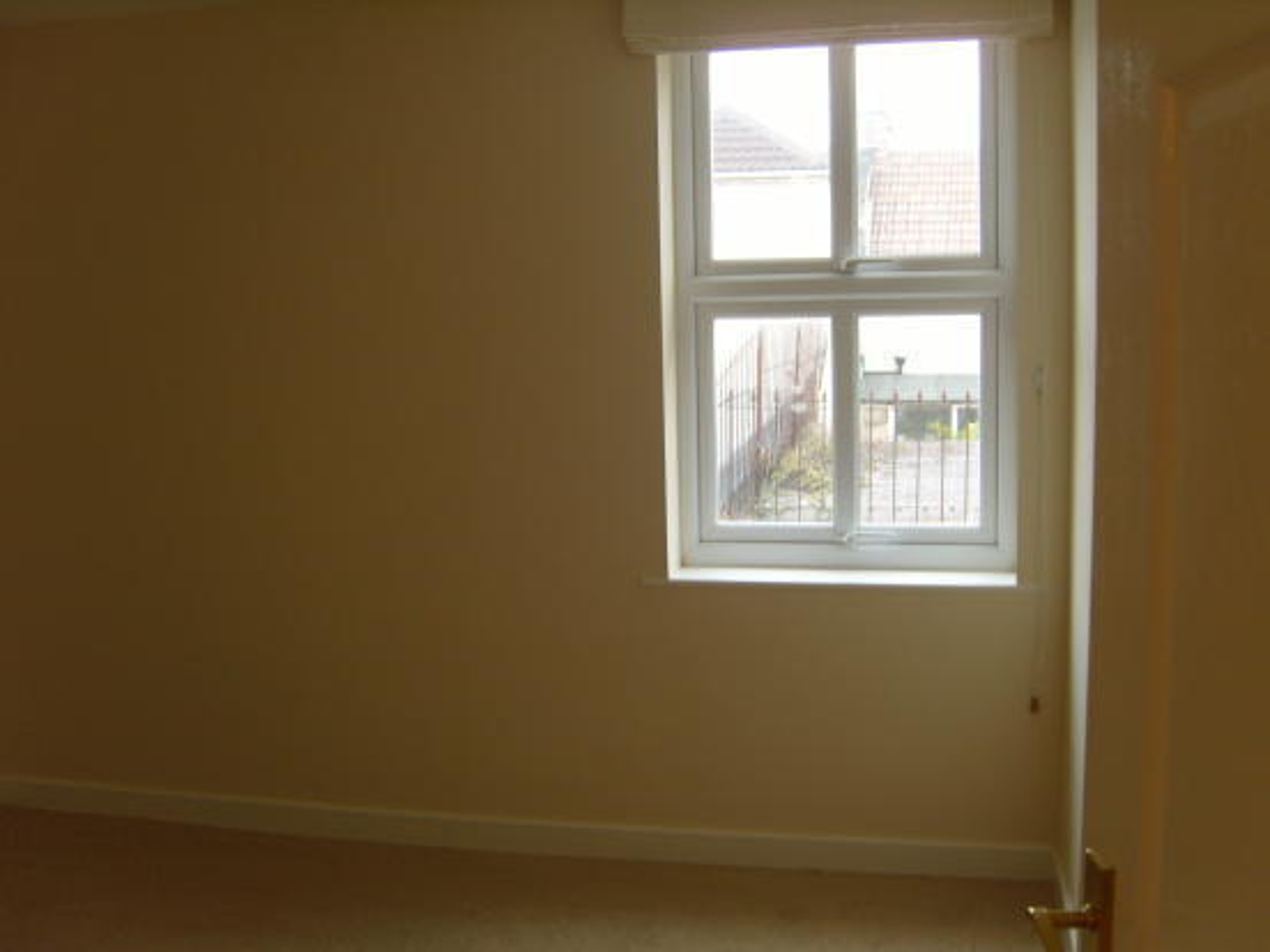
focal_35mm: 35
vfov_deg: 40.7
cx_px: 635
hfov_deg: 52.6
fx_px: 1284
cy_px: 476
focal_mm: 7.4
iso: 111
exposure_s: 1/30
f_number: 2.8
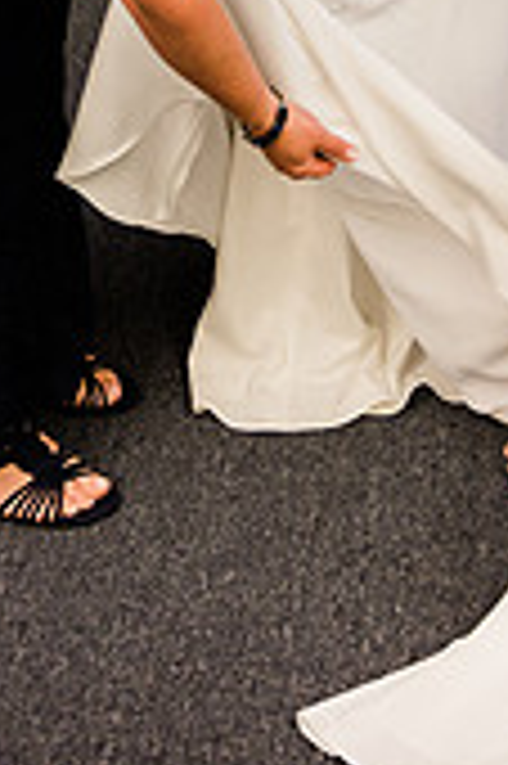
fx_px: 1654
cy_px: -207
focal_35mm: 78
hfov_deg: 17.4
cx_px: 312
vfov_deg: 23.3
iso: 1600
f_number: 4
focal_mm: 29.5
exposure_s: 1/250
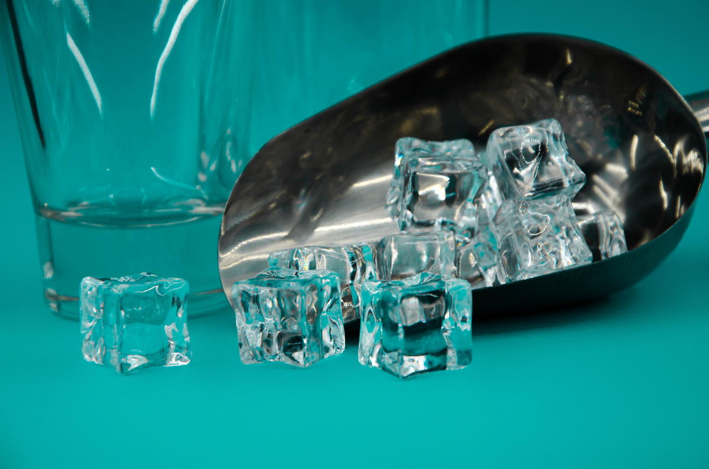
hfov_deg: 14.9
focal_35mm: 138
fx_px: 2712
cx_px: 354
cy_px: 234
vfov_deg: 9.9
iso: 320
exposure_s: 1/250
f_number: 8
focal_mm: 92
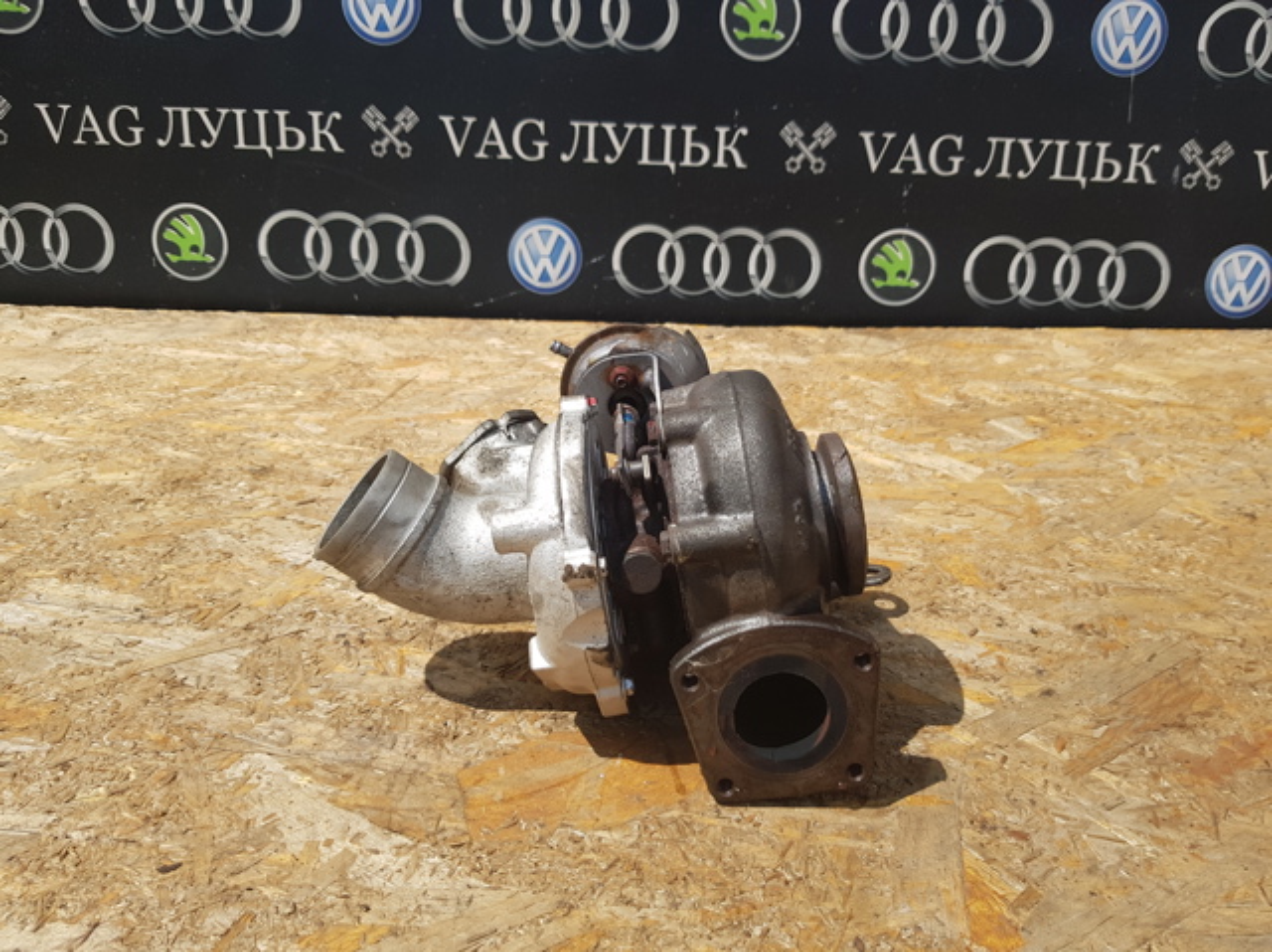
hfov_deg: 67.3
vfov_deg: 53.0
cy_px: 476
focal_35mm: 26
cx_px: 636
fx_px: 955
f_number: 1.7
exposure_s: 1/2208
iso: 40
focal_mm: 4.2
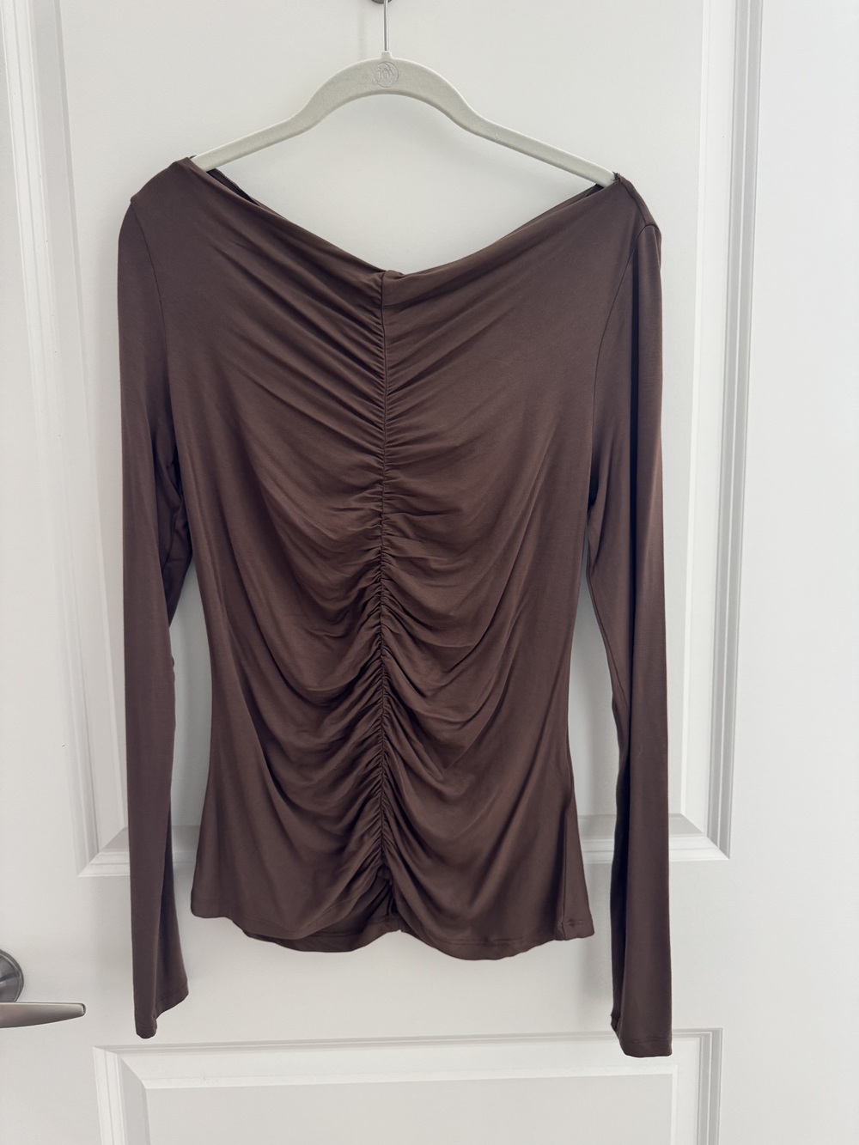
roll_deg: +1.6
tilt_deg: -8.6
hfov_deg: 56.8
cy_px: 572
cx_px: 430
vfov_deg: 71.6
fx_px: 794
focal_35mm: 24
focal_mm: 6.76
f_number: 1.78
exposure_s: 1/60
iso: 250
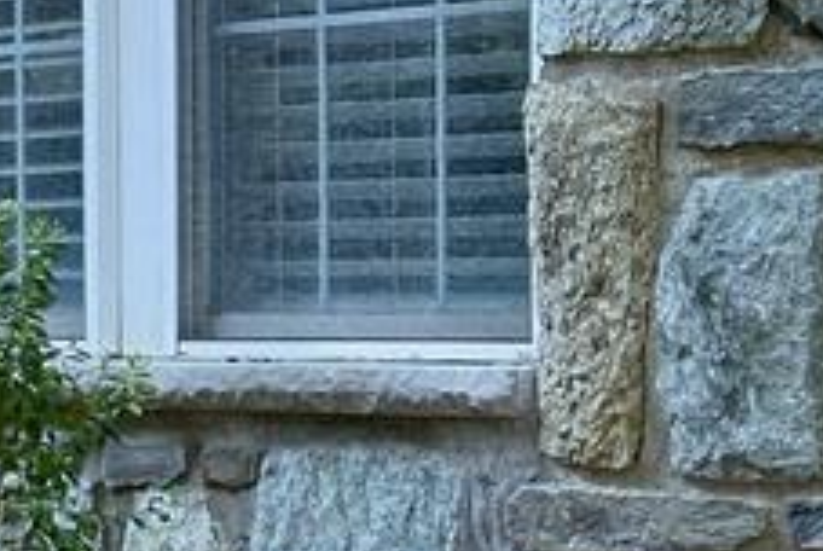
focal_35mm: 237
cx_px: -573
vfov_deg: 5.8
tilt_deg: -1.8
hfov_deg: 8.4
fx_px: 5425
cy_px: 580
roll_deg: +0.5
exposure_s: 1/417
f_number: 1.78
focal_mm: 6.86
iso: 64
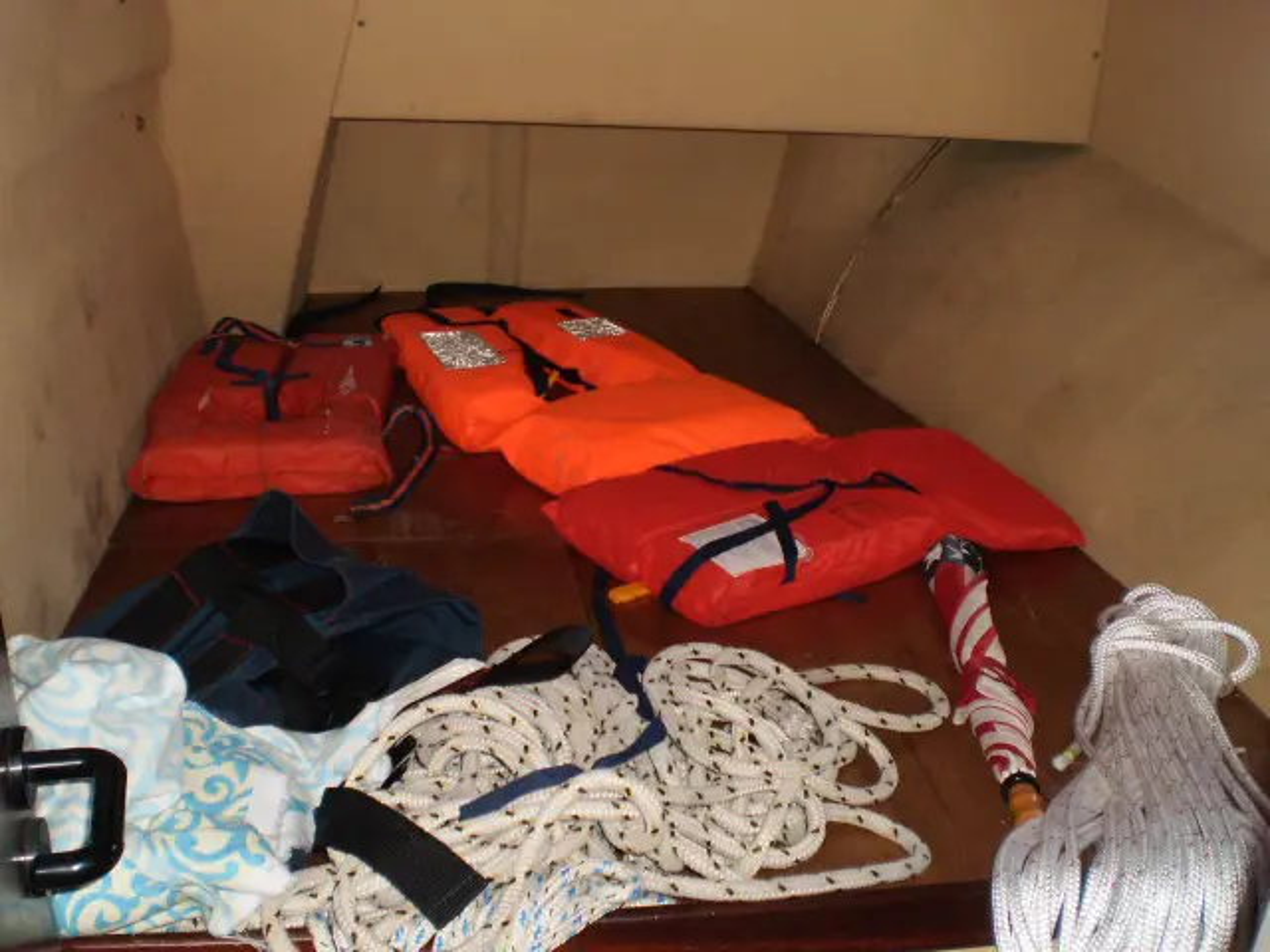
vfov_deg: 39.7
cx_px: 635
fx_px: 1321
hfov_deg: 51.4
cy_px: 476
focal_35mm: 36
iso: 125
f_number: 3.1
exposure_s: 1/30
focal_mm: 6.3
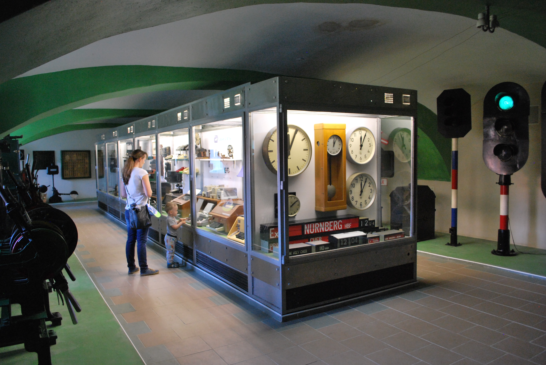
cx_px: 273
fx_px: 410
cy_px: 182
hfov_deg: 67.3
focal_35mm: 27
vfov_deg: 48.0
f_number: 3.5
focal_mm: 18
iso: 720
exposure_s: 1/30
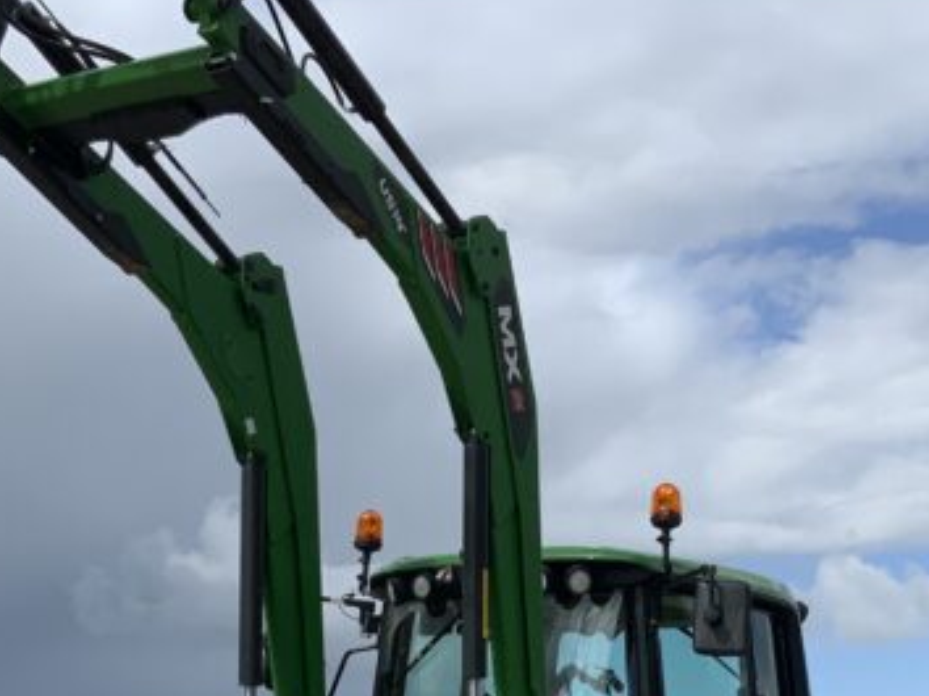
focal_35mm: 84
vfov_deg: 17.2
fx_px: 2253
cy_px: 680
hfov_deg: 23.2
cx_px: 593
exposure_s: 1/2667
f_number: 1.8
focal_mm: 3
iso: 16
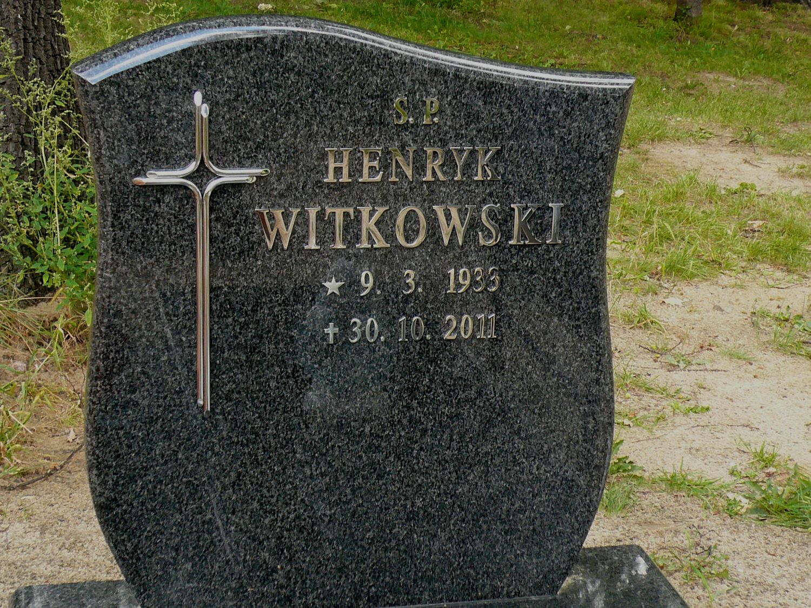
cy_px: 304
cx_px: 406
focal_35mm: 69
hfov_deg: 28.2
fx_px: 1617
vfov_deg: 21.3
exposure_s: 1/60
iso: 100
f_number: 3.5
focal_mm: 7.5
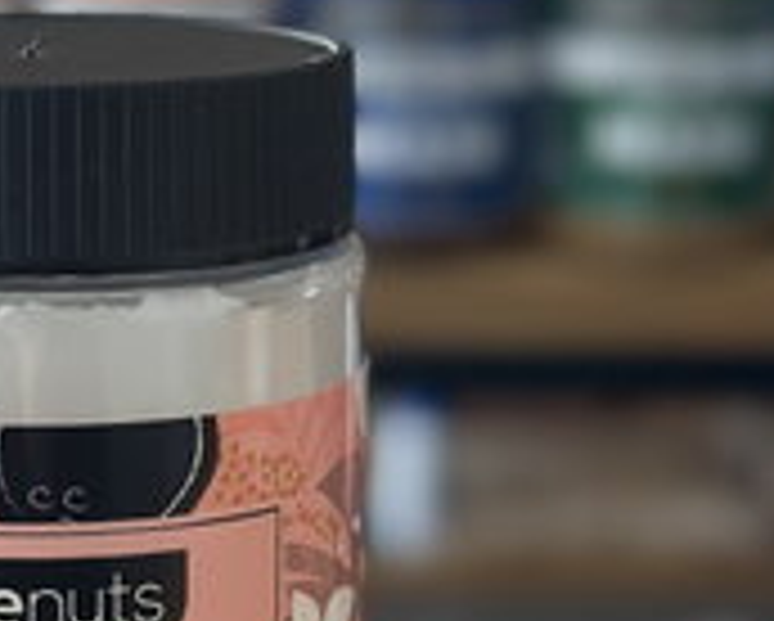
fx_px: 3325
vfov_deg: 10.7
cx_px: 4
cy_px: 376
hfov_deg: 13.1
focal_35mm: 145
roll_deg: -0.3
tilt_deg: -12.3
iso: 400
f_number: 1.78
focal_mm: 6.86
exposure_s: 1/40
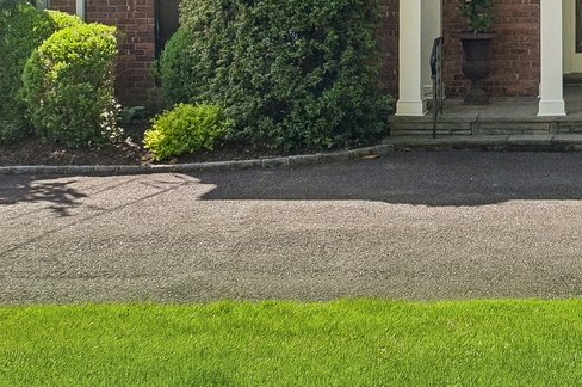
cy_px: -55
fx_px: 1356
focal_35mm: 84
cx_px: 646
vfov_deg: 15.7
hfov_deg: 22.8
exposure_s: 1/2500
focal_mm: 20
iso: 800
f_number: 6.3
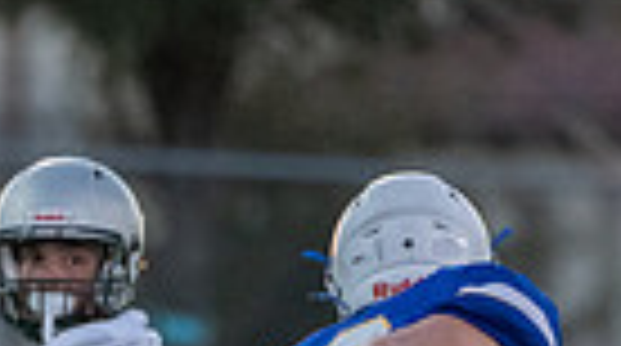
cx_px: -43
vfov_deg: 0.6
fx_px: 35778
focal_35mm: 2177
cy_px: 630
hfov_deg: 1.0
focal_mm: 400
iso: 5000
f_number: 5.6
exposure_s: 1/1250
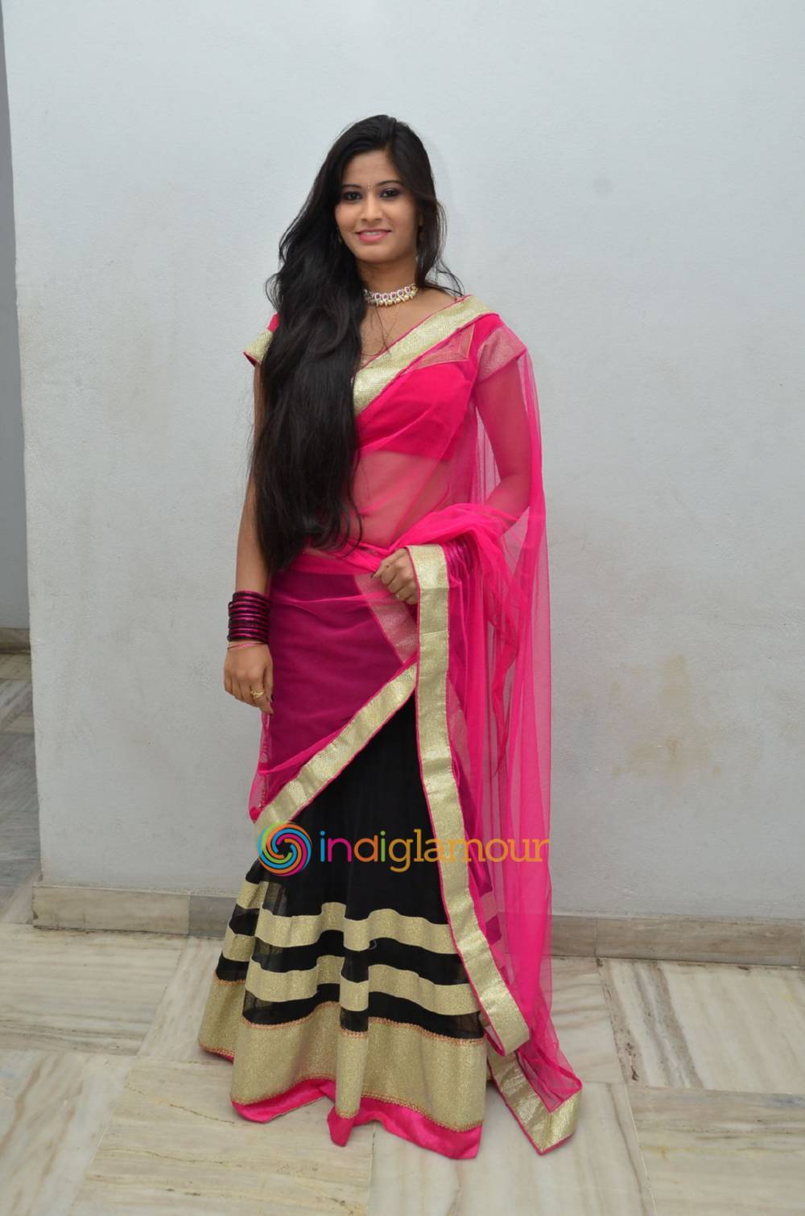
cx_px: 402
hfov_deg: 39.8
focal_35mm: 33
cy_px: 608
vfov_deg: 57.3
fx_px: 1112
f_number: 5.6
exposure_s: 1/125
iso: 800
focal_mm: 22
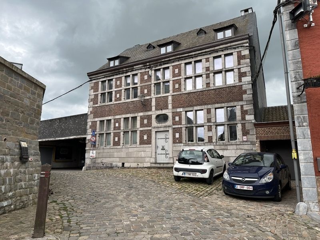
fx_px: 222
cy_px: 120
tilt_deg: +11.5
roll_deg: -0.6
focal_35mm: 24
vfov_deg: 56.8
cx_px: 160
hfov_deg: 71.6
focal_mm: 6.86
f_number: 1.78
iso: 80
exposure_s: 1/1029
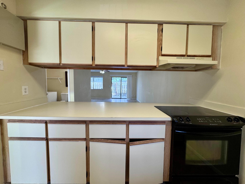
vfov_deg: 85.7
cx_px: 122
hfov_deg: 102.1
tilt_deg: -4.3
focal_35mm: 14
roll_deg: -0.8
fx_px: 99
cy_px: 92
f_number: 2.2
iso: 100
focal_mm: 2.22
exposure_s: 1/120
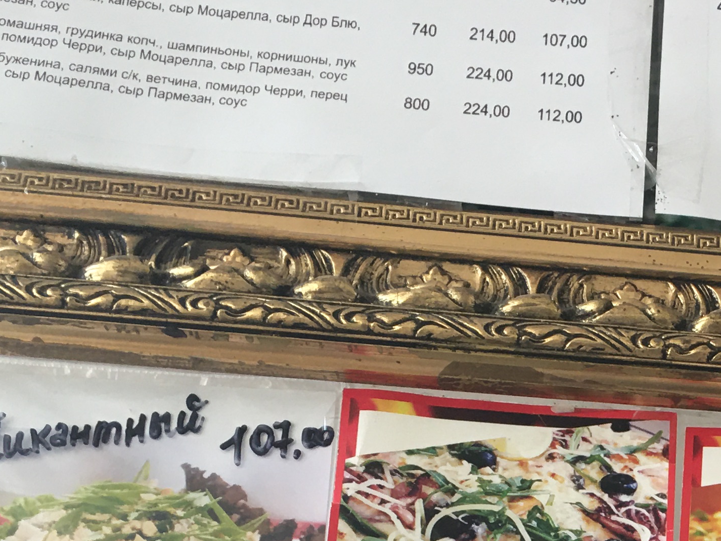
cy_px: 755
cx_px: 823
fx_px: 1708
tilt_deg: +19.5
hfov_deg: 22.3
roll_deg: -0.7
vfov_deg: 16.7
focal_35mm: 82
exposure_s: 1/33
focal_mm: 4.15
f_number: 2.2
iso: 25
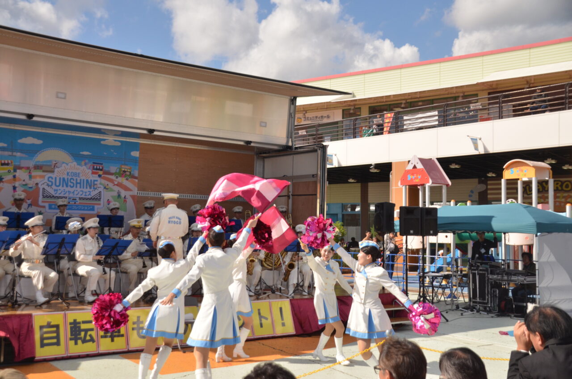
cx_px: 286
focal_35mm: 40
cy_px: 190
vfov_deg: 32.9
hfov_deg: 48.0
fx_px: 642
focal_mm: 27
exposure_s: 1/8000
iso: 640
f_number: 4.5
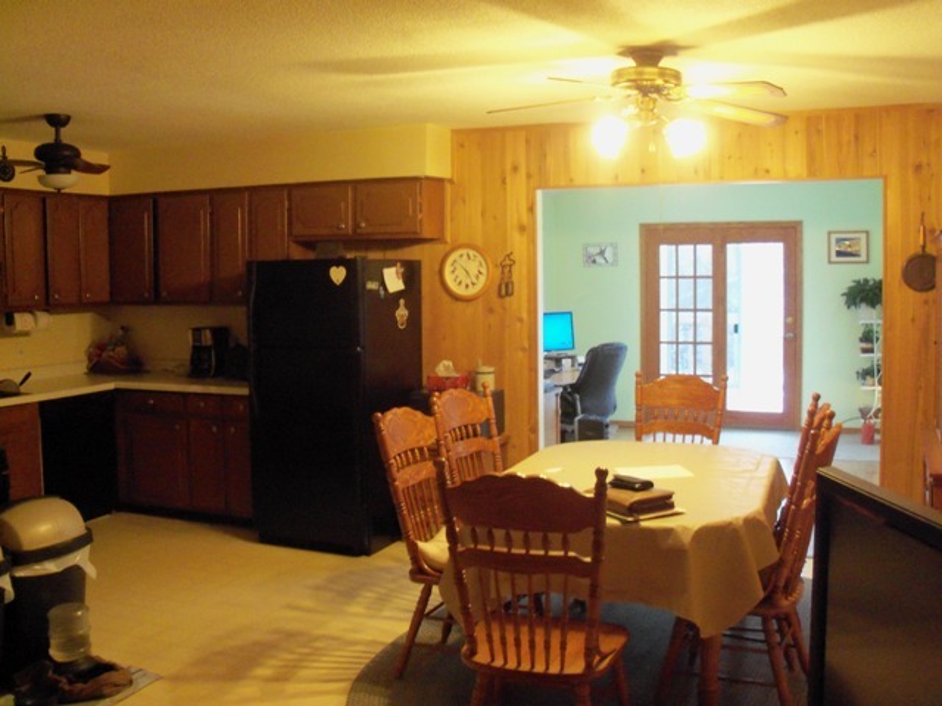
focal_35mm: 35
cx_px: 471
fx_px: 952
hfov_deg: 52.6
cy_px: 353
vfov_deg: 40.7
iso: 400
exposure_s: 1/13
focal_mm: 6.3
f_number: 3
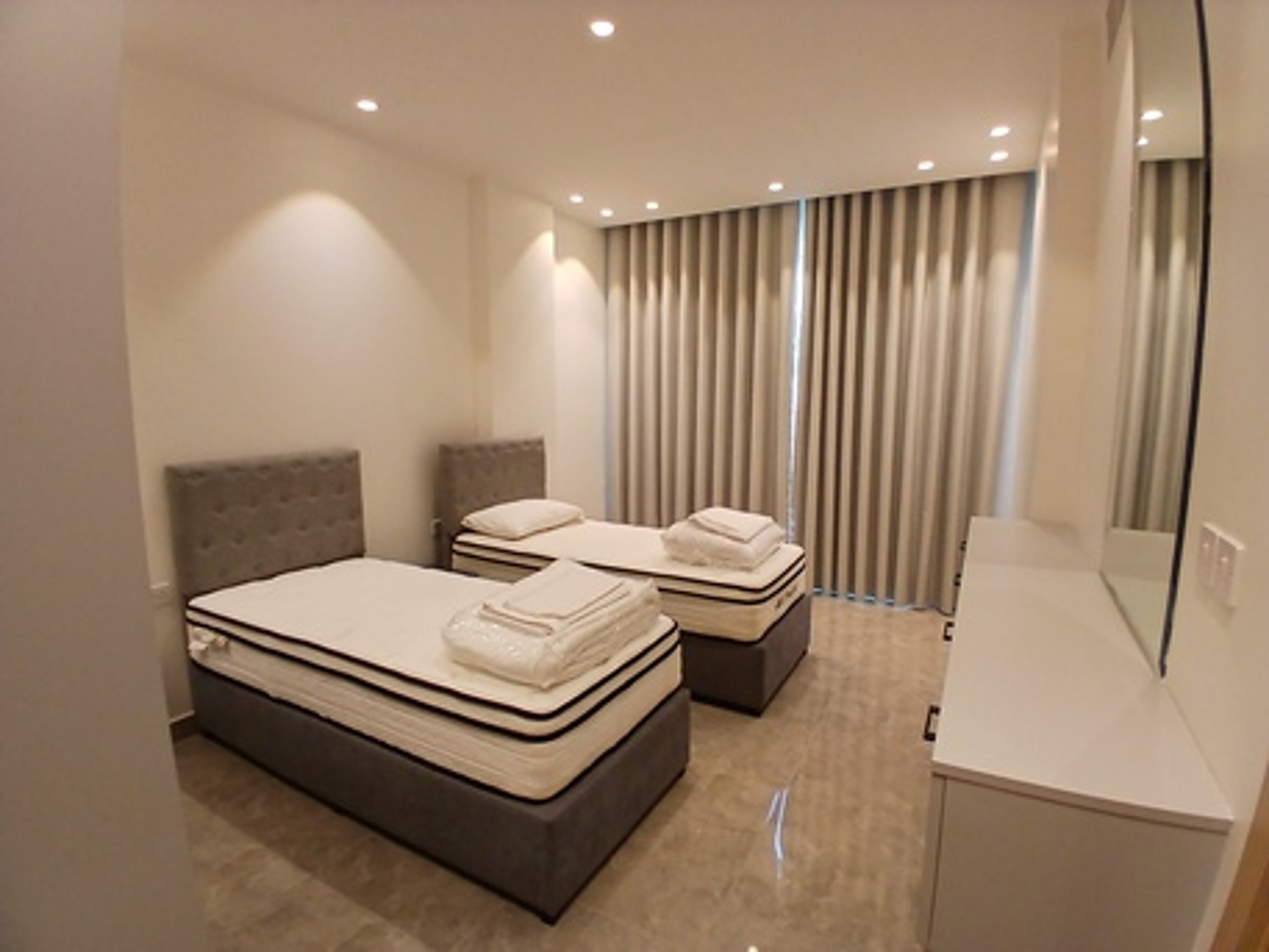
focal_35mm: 17
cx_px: 634
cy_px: 476
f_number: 2.2
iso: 100
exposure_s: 1/33.3
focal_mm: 1.4
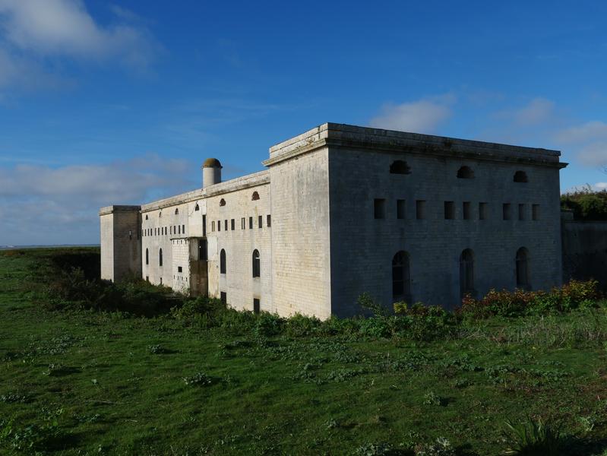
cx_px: 304
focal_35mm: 28
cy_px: 228
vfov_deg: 49.8
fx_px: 491
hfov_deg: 63.4
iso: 200
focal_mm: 14
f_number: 9
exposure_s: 1/640
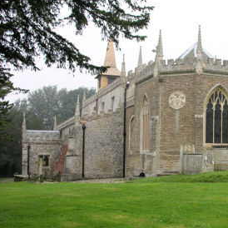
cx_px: 185
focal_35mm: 52
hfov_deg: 31.9
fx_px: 387
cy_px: 132
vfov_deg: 32.7
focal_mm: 8.9
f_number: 4
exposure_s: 1/63
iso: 50
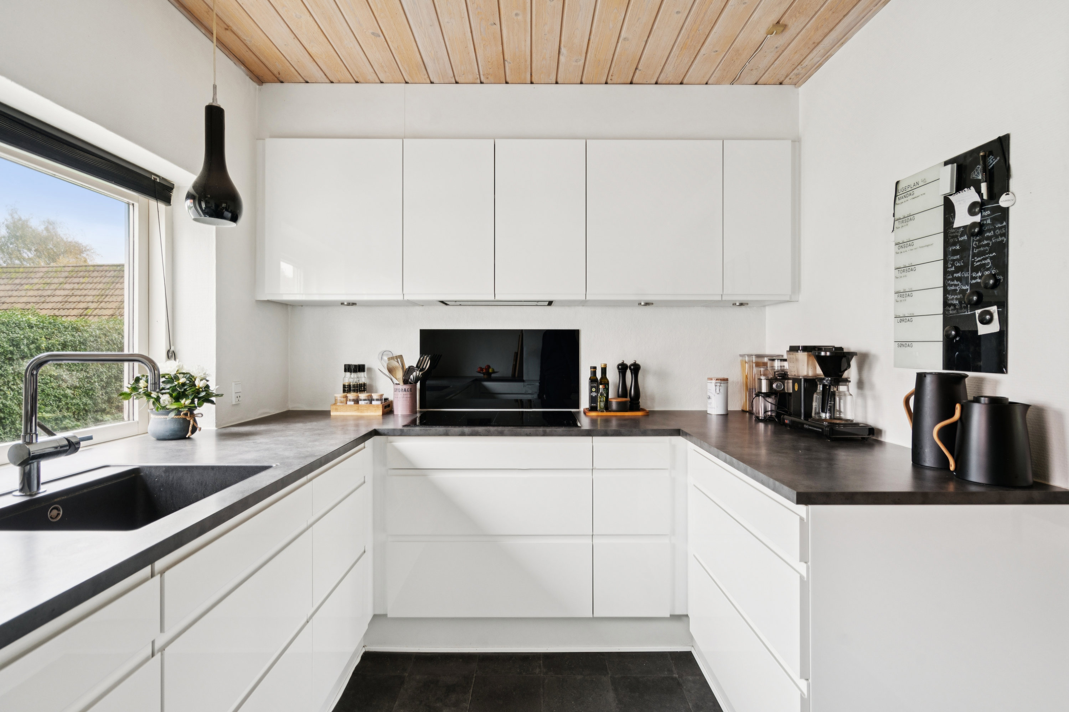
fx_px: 505
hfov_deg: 93.3
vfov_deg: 70.4
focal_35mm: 17
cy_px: 356
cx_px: 534
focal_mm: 17
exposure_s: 1/40
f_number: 7.1
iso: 800
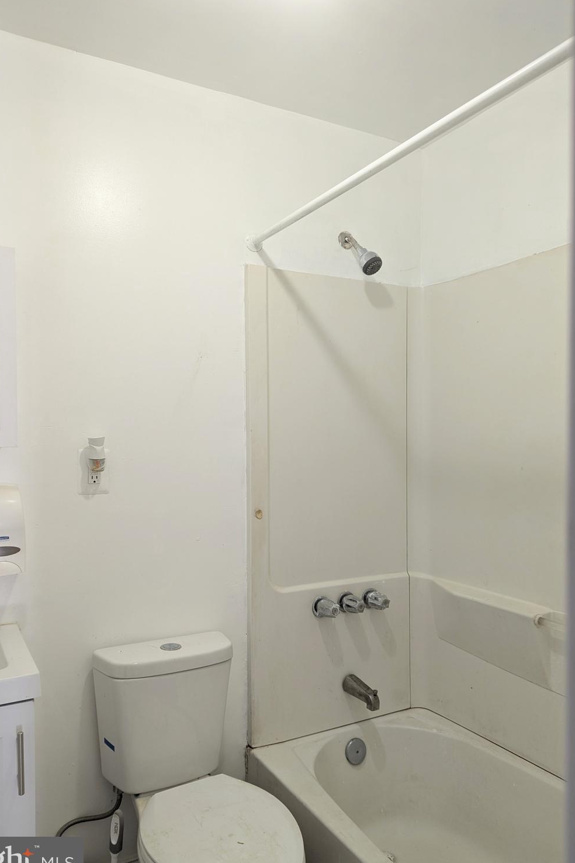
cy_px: 436
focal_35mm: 26
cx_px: 275
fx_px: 623
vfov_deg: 69.4
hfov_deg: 49.5
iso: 81
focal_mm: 6.81
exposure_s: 1/40
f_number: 1.85
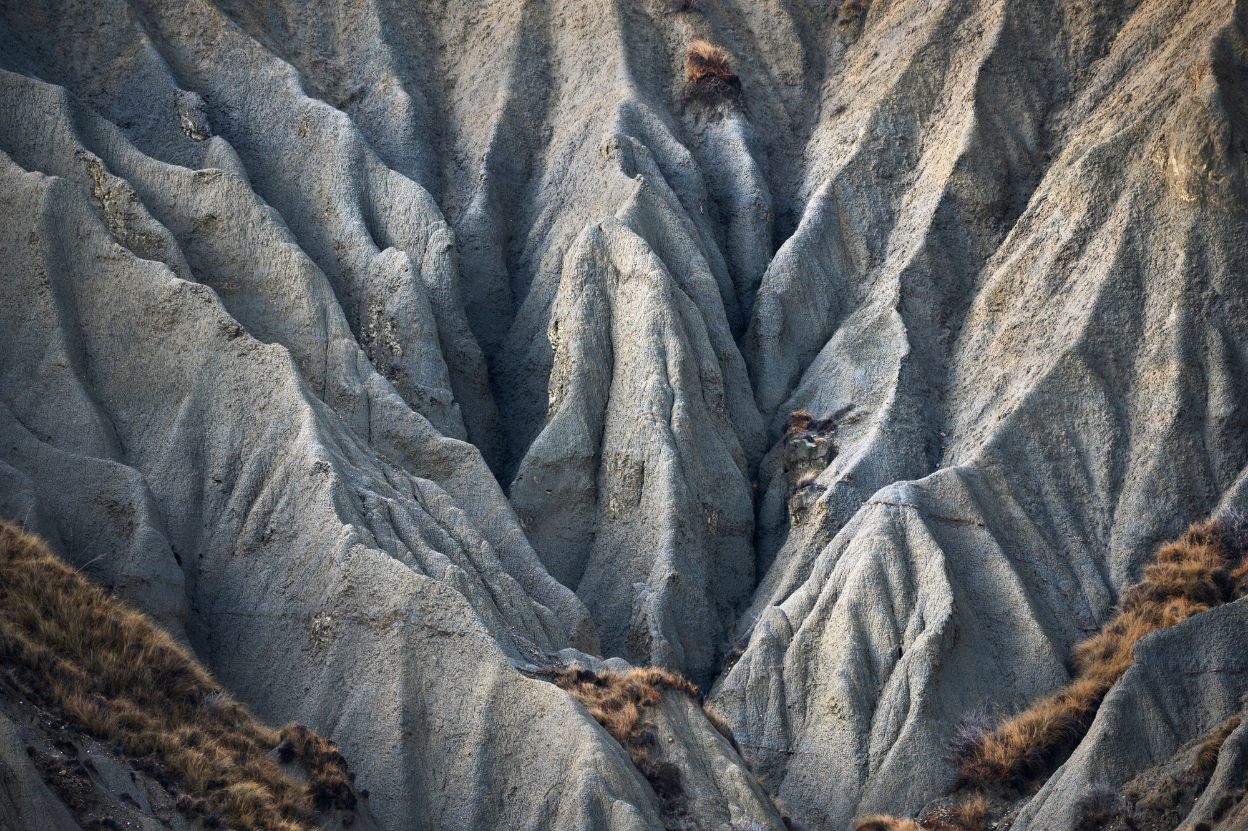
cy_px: 416
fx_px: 11779
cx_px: 624
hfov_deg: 6.1
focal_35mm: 340
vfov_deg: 4.0
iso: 500
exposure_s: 1/80
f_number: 7.1
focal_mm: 340
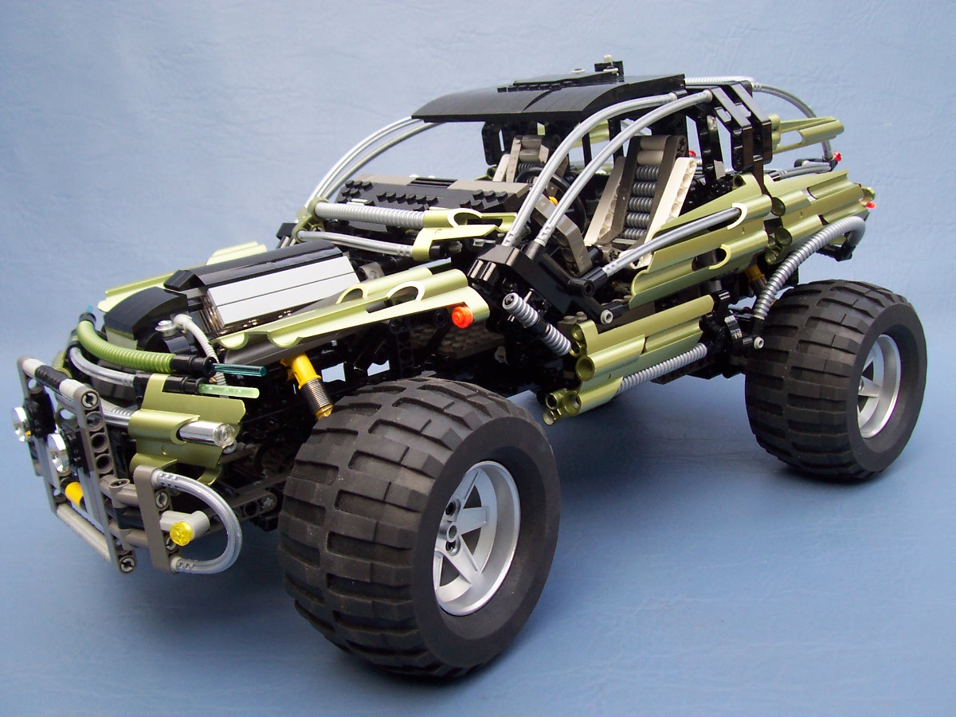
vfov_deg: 38.7
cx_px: 478
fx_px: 1022
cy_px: 358
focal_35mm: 37
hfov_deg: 50.1
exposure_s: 1/90
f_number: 2.8
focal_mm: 5.6
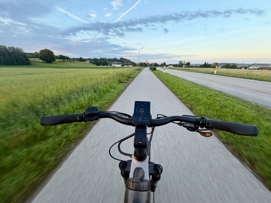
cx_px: 136
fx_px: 110
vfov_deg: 85.7
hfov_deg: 102.1
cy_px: 102
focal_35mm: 14
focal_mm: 2.22
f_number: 2.2
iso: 64
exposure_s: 1/121
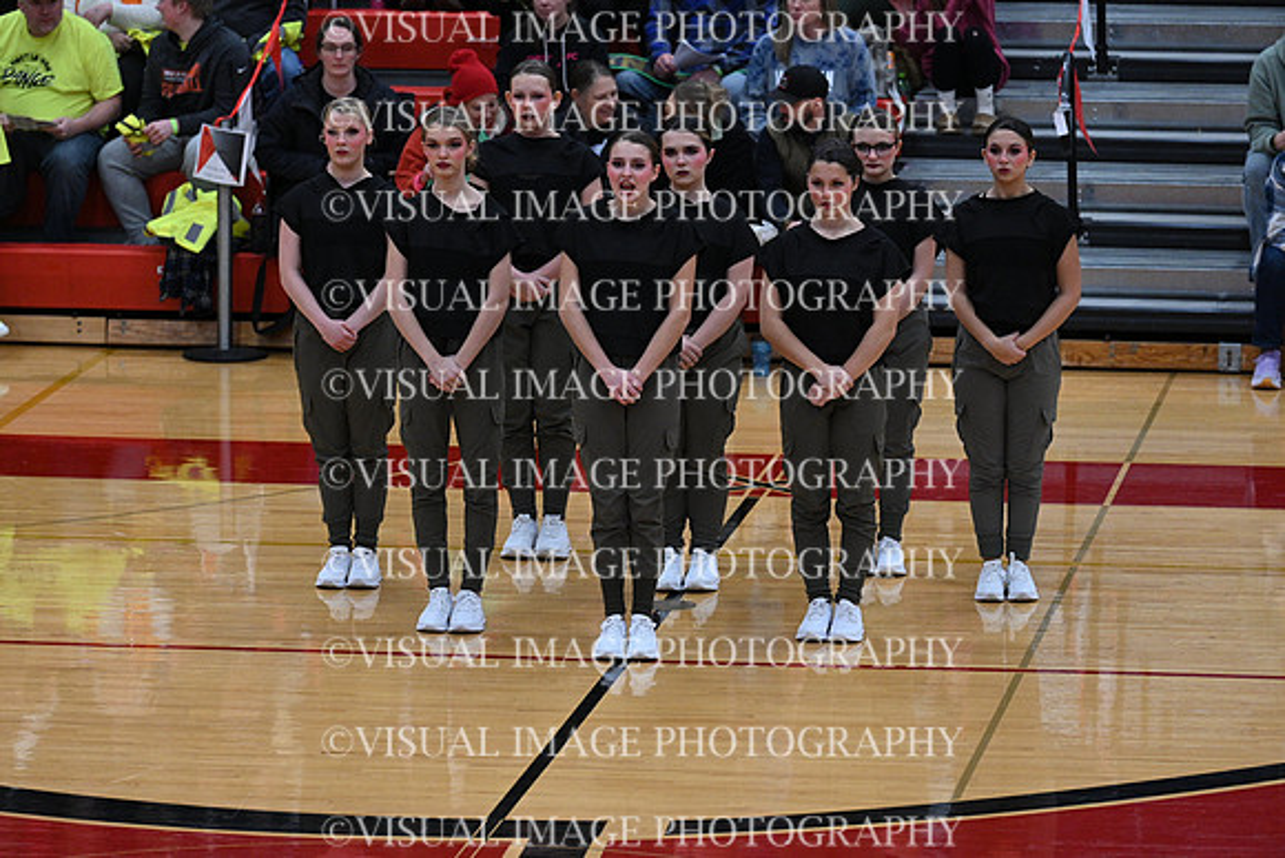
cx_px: 642
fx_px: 7140
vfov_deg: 6.9
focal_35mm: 200
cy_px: 429
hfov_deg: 10.3
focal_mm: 200
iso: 4000
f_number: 4
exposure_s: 1/400
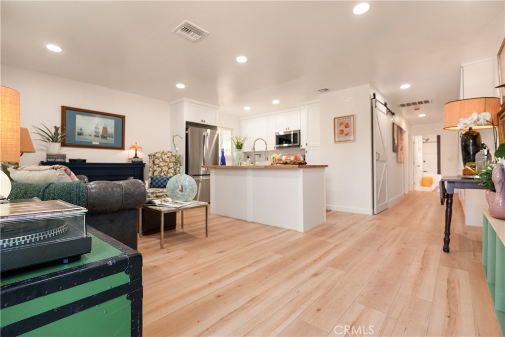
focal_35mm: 16
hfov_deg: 96.7
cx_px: 252
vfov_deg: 73.8
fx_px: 224
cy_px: 168
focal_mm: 16
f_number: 4
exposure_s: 1/100
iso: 640
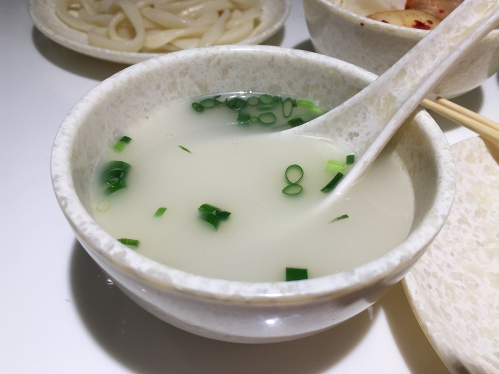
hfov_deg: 55.3
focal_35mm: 33
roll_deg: -3.8
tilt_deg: -39.0
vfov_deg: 42.9
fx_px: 476
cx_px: 262
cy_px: 173
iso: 32
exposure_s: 1/60
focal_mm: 4.15
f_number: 2.2
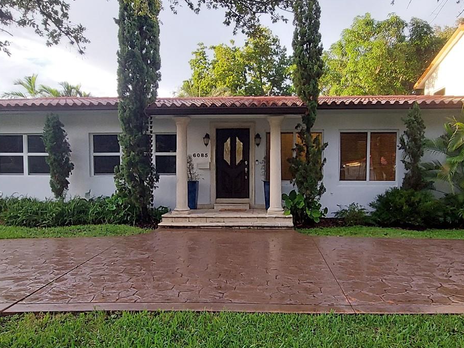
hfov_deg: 73.8
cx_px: 249
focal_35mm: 23
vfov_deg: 58.7
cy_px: 196
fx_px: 308
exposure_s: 1/60
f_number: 2.2
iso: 80
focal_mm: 1.74
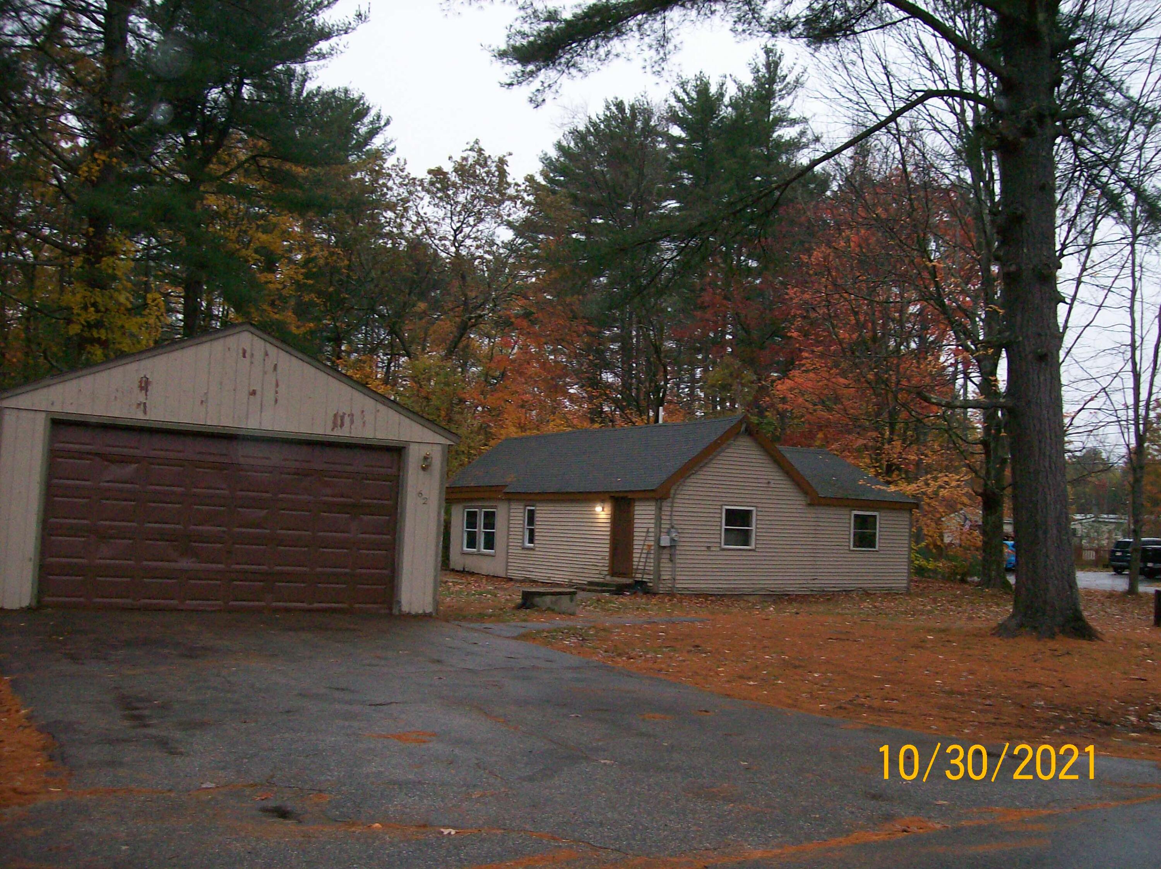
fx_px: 1206
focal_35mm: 36
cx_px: 580
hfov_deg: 51.4
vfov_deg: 39.6
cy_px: 434
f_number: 2.7
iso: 140
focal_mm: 6
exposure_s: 1/64
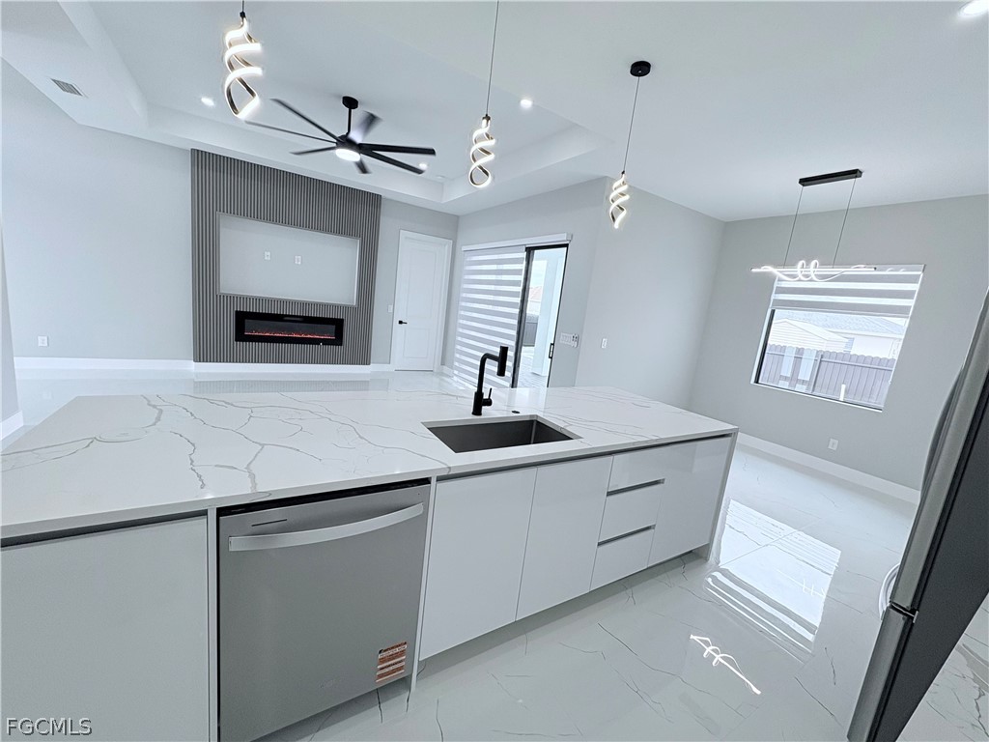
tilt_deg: -10.0
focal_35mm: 14
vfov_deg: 85.7
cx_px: 494
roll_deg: -6.5
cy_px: 371
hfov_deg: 102.1
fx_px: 400
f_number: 2.2
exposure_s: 1/120
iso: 64
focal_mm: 2.22
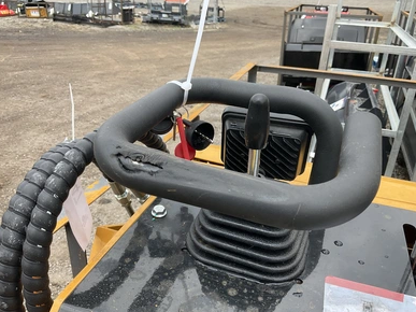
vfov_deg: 46.8
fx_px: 360
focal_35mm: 30
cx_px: 211
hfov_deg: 60.0
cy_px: 160
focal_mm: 3
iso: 25
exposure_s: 1/728
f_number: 1.8
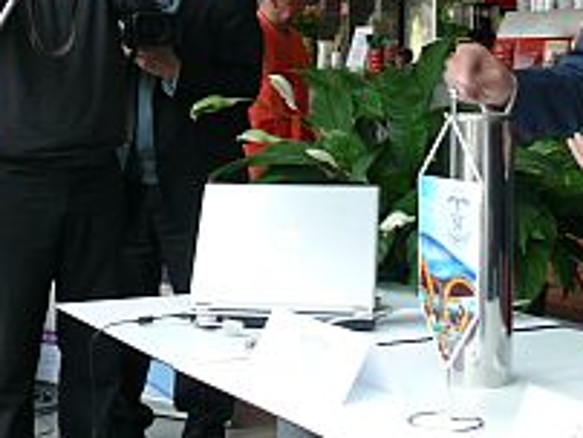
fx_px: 1315
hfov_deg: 25.0
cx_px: 257
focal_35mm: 78
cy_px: -12
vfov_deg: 18.4
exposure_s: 1/40
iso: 100
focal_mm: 7.4
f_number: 4
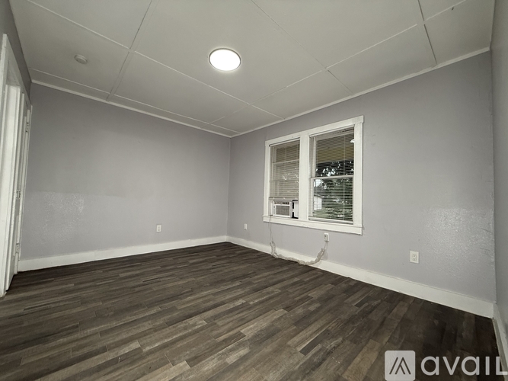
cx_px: 254
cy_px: 190
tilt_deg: +2.7
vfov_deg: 85.7
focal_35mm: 14
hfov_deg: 102.1
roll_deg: -2.9
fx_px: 205
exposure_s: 1/99
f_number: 2.2
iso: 200
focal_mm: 2.22
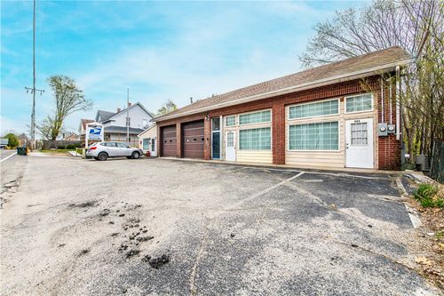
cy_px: 148
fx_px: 173
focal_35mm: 14
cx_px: 222
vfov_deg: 81.2
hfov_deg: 104.3
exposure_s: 1/200
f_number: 10
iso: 800
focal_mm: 14
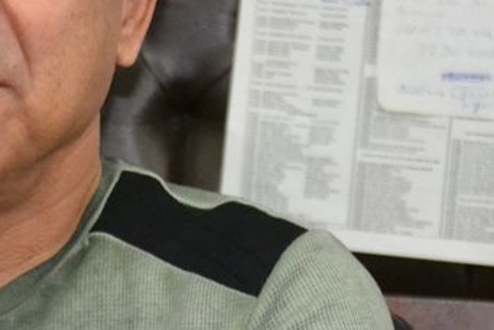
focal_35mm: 449
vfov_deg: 3.1
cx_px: 149
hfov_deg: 4.6
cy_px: 239
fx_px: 6161
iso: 2800
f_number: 4.2
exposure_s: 1/60
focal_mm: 75
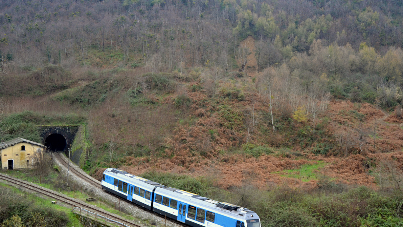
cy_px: 128
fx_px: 406
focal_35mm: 38
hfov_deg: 52.8
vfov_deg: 31.2
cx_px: 201
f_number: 3.8
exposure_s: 1/500
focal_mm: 24
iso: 400
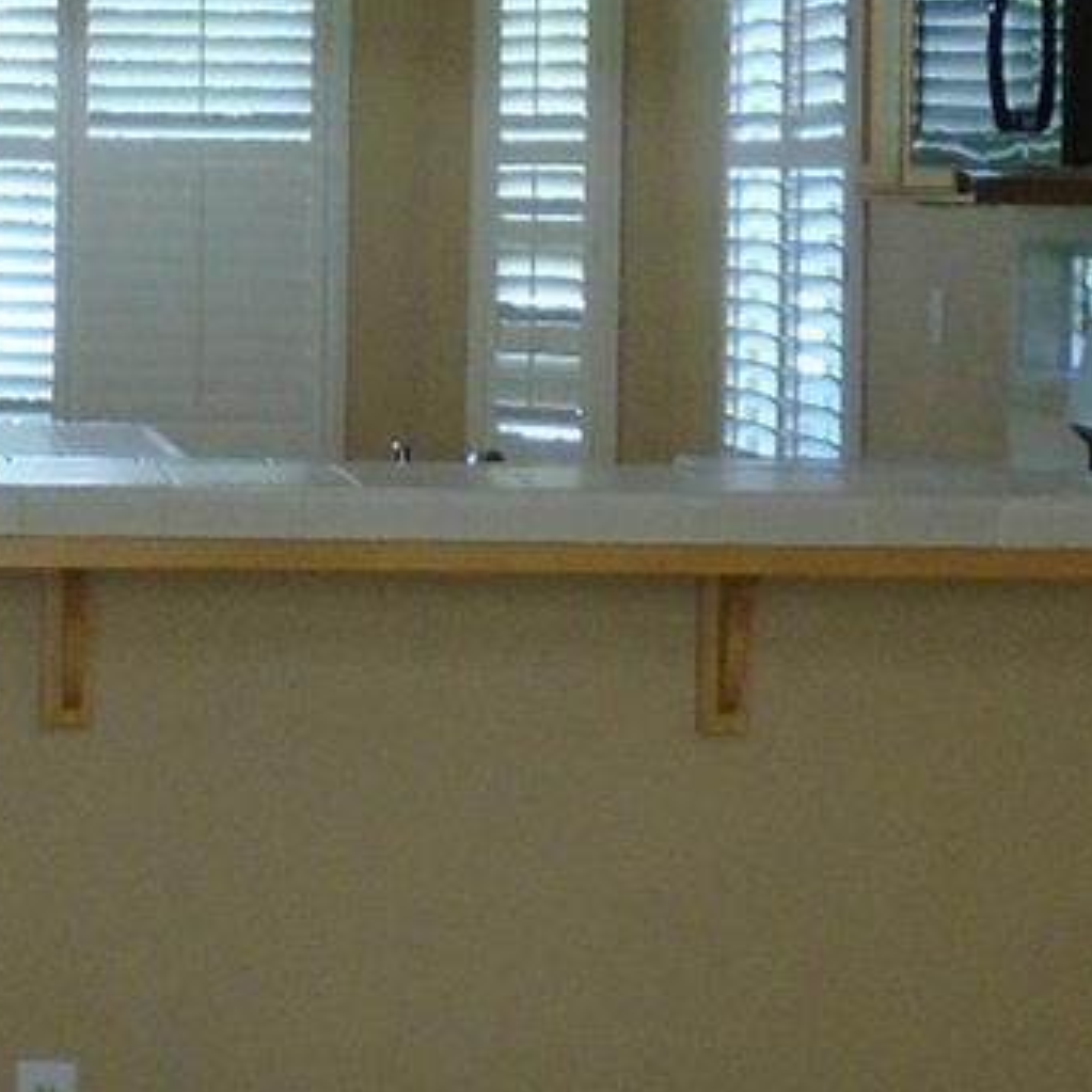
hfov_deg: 16.8
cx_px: -3
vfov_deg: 17.0
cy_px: 131
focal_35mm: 101
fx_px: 3605
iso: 250
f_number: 3.2
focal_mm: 4.6
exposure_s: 1/80
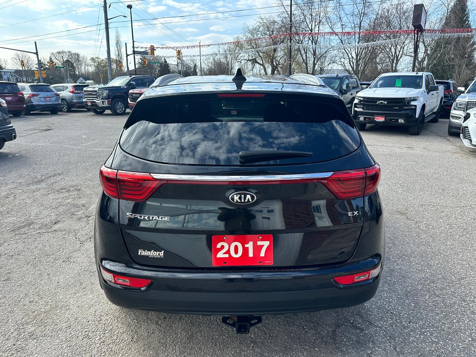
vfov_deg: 56.8
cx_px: 238
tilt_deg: -16.4
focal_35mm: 24
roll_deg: +0.0
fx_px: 330
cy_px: 178
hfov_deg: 71.6
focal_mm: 6.86
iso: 80
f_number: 1.78
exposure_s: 1/1321
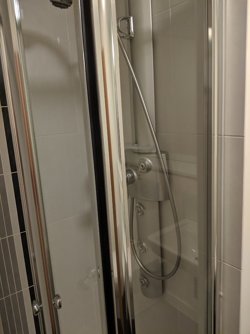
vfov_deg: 65.3
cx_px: 125
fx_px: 260
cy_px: 167
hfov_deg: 51.4
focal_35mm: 27
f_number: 1.8
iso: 303
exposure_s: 1/50
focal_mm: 4.44
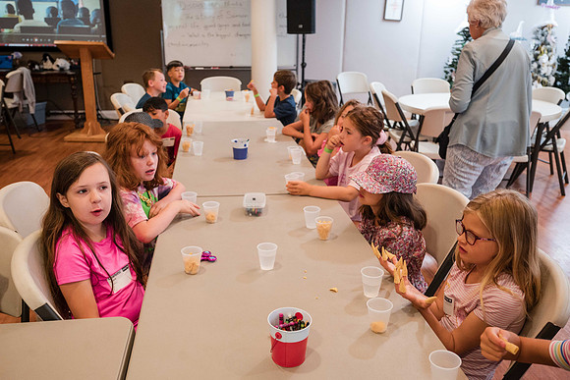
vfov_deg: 41.9
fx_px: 497
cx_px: 280
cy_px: 188
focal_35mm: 31
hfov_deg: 59.7
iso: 2800
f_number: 4
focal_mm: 30
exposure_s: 1/125
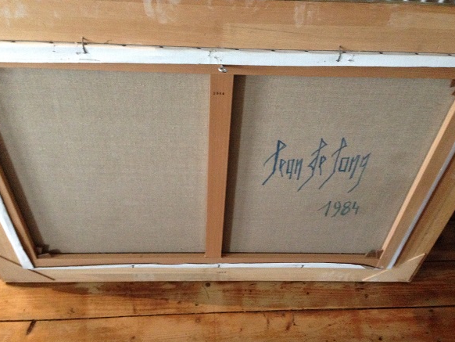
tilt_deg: -54.7
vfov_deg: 41.8
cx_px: 226
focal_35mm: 34
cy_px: 175
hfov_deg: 53.9
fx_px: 447
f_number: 2.4
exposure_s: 1/15
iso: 500
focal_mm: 4.12
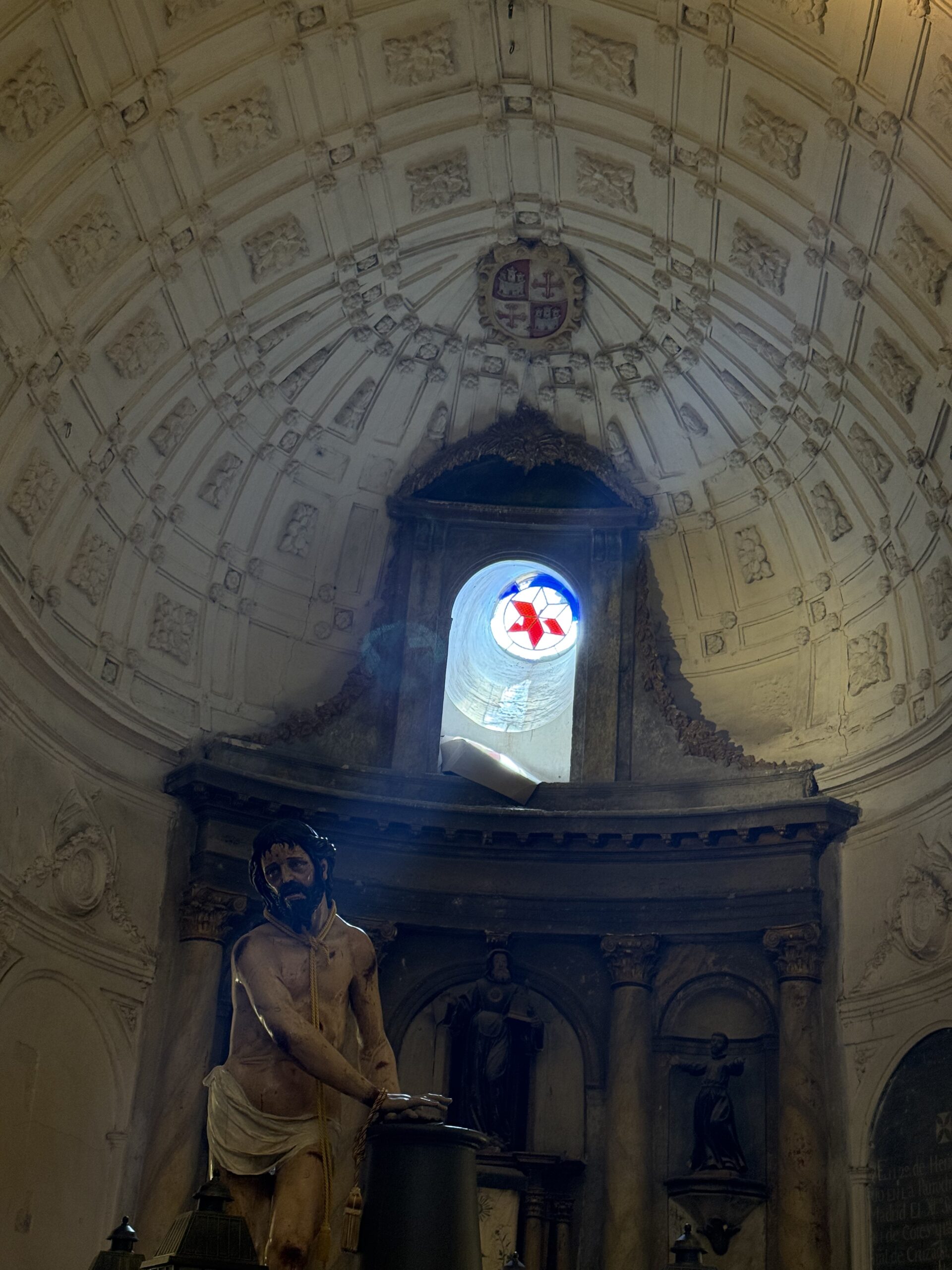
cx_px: 476
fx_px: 1760
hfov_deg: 30.3
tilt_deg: +24.0
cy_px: 635
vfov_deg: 39.7
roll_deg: -4.5
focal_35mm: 48
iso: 160
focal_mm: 6.76
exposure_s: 1/100
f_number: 1.78
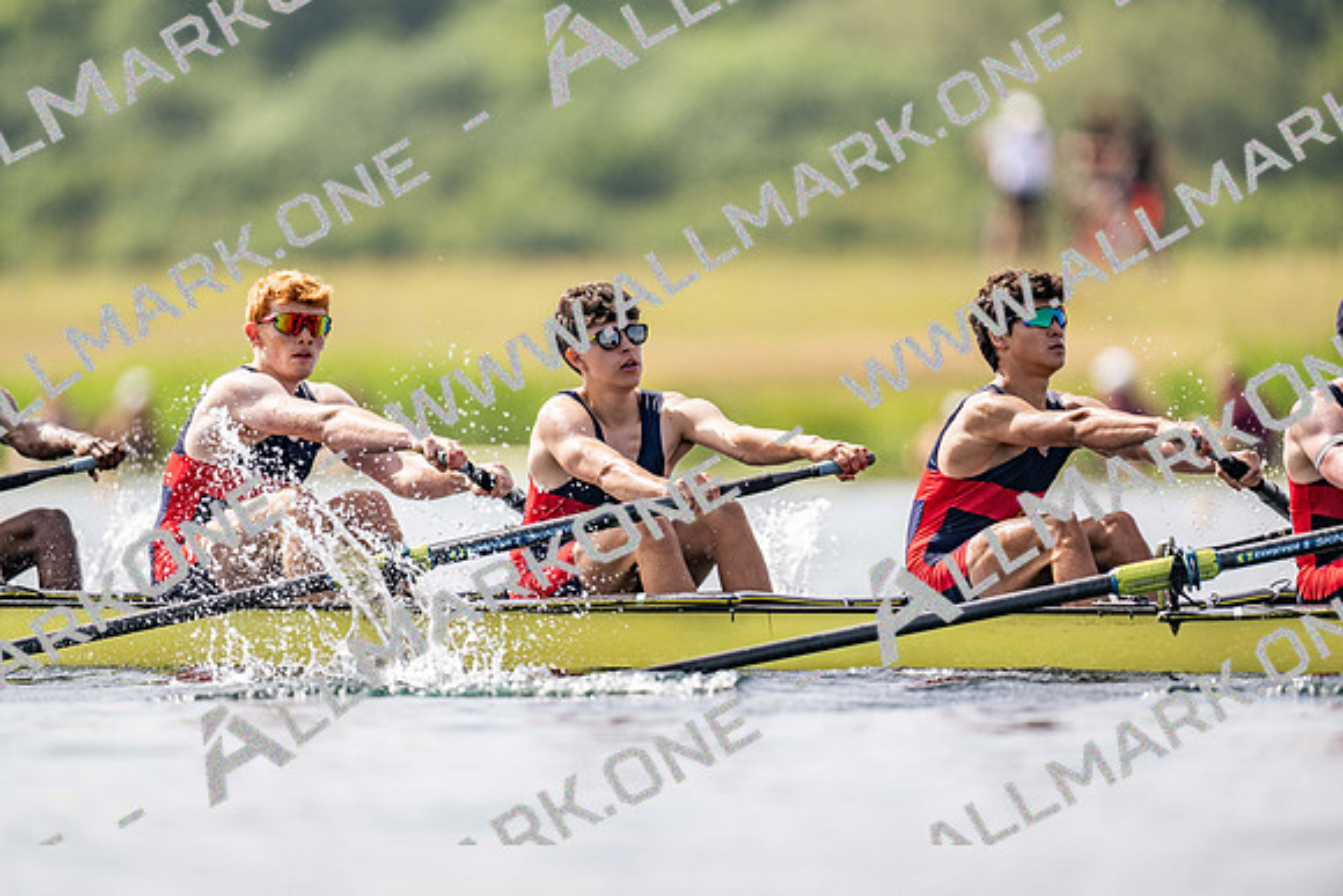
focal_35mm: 600
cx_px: 672
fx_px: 22388
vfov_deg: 2.3
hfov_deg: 3.4
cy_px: 448
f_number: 4
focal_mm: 600
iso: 200
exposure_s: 1/2500
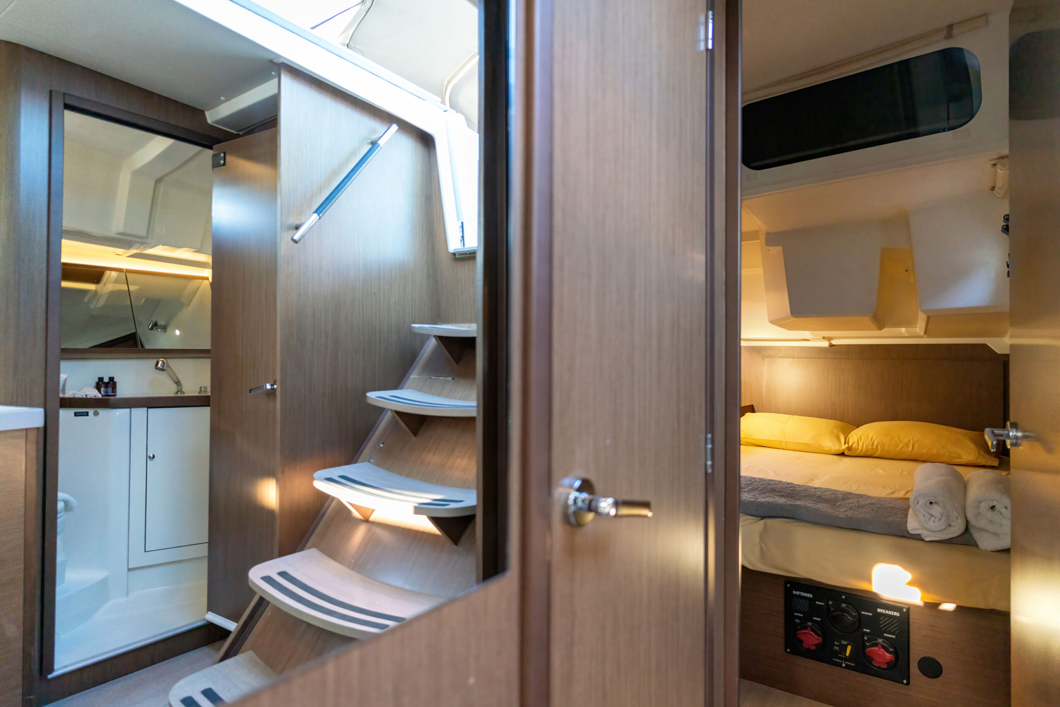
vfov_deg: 62.0
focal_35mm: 20
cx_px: 530
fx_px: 589
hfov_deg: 84.0
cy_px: 354
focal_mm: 20
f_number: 2.8
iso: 2500
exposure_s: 1/320
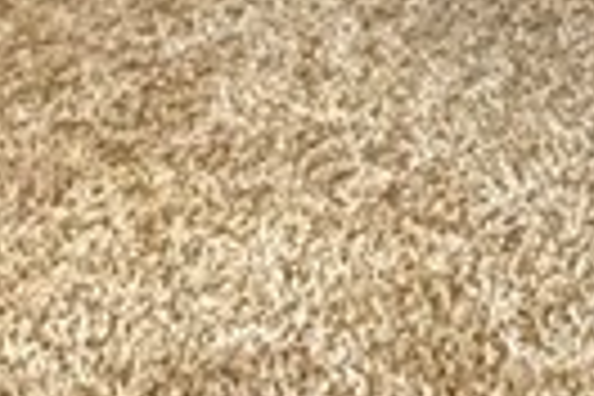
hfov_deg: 18.0
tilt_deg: -16.4
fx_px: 1864
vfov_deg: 11.5
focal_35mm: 113
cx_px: 162
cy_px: -248
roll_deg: +2.2
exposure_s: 1/60
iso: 1000
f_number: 2.2
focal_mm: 2.22
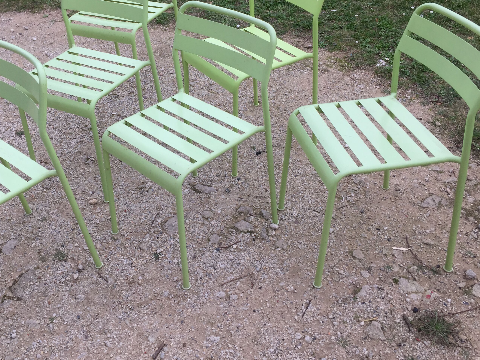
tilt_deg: -37.7
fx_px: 513
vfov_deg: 38.5
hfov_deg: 49.8
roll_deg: +2.0
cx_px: 193
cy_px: 141
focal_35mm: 37
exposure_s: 1/638
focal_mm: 4.15
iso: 32
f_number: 2.2
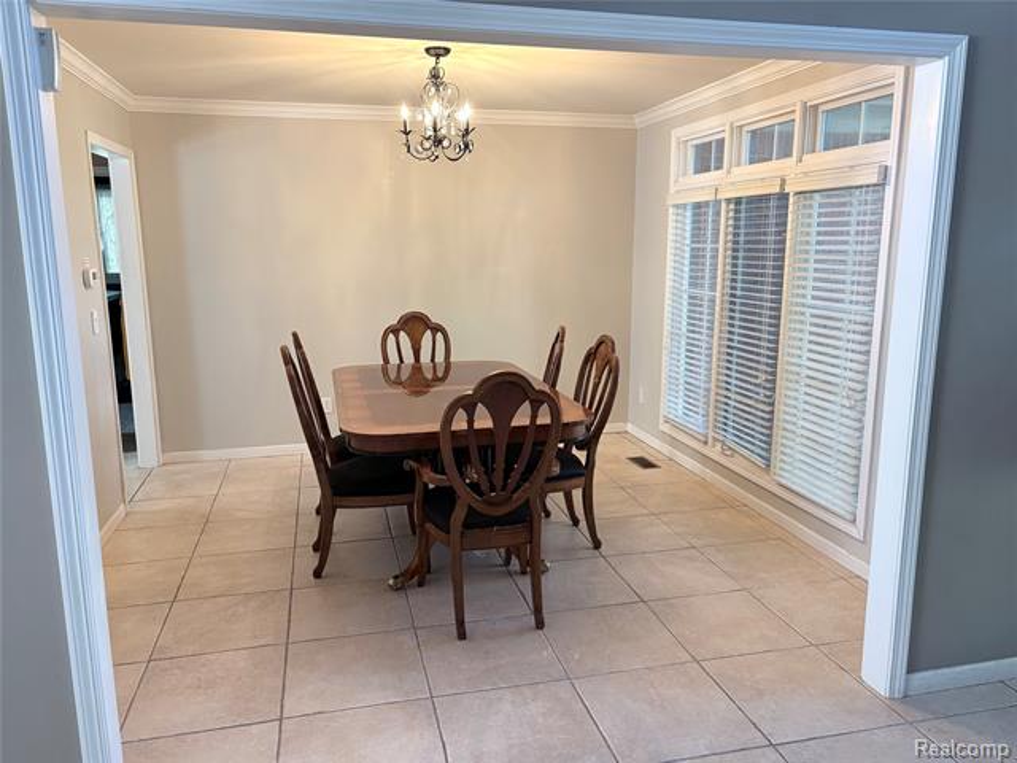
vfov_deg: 53.1
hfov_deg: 67.3
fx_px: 764
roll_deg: +0.5
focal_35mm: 26
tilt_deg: -9.9
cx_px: 508
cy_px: 382
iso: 160
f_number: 1.6
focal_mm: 5.96
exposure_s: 1/60
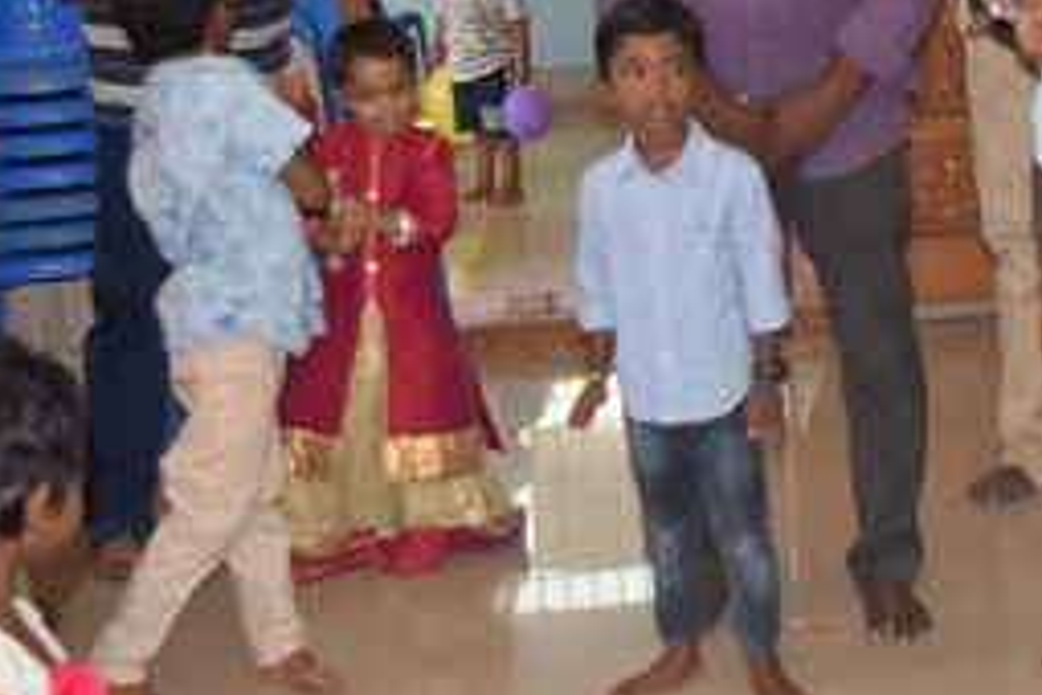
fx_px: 2552
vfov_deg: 15.5
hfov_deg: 22.7
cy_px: 221
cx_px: 862
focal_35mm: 88
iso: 800
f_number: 4.5
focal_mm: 25
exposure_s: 1/80
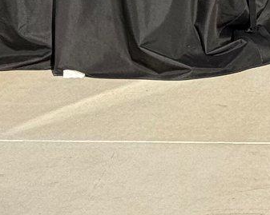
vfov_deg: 5.3
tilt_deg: -2.6
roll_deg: -1.5
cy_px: -277
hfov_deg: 6.3
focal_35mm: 285
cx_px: 755
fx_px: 2275
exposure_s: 1/5208
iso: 64
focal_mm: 6.76
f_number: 1.78
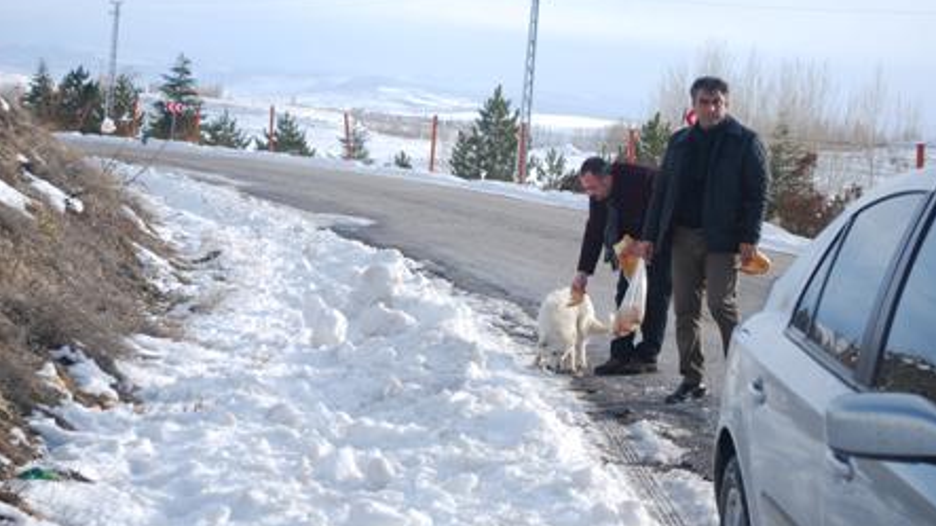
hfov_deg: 24.3
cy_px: 256
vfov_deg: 13.8
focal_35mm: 88
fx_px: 2172
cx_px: 471
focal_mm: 55
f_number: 7.1
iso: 100
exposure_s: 1/200
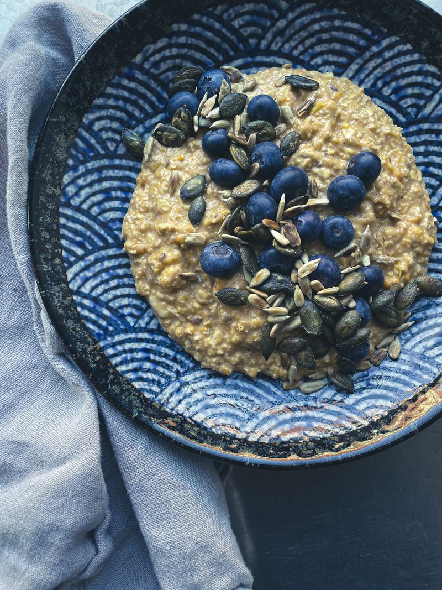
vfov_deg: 67.3
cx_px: 221
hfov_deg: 53.1
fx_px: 443
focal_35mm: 26
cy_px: 295
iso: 100
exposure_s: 1/120
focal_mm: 4.2
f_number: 1.6
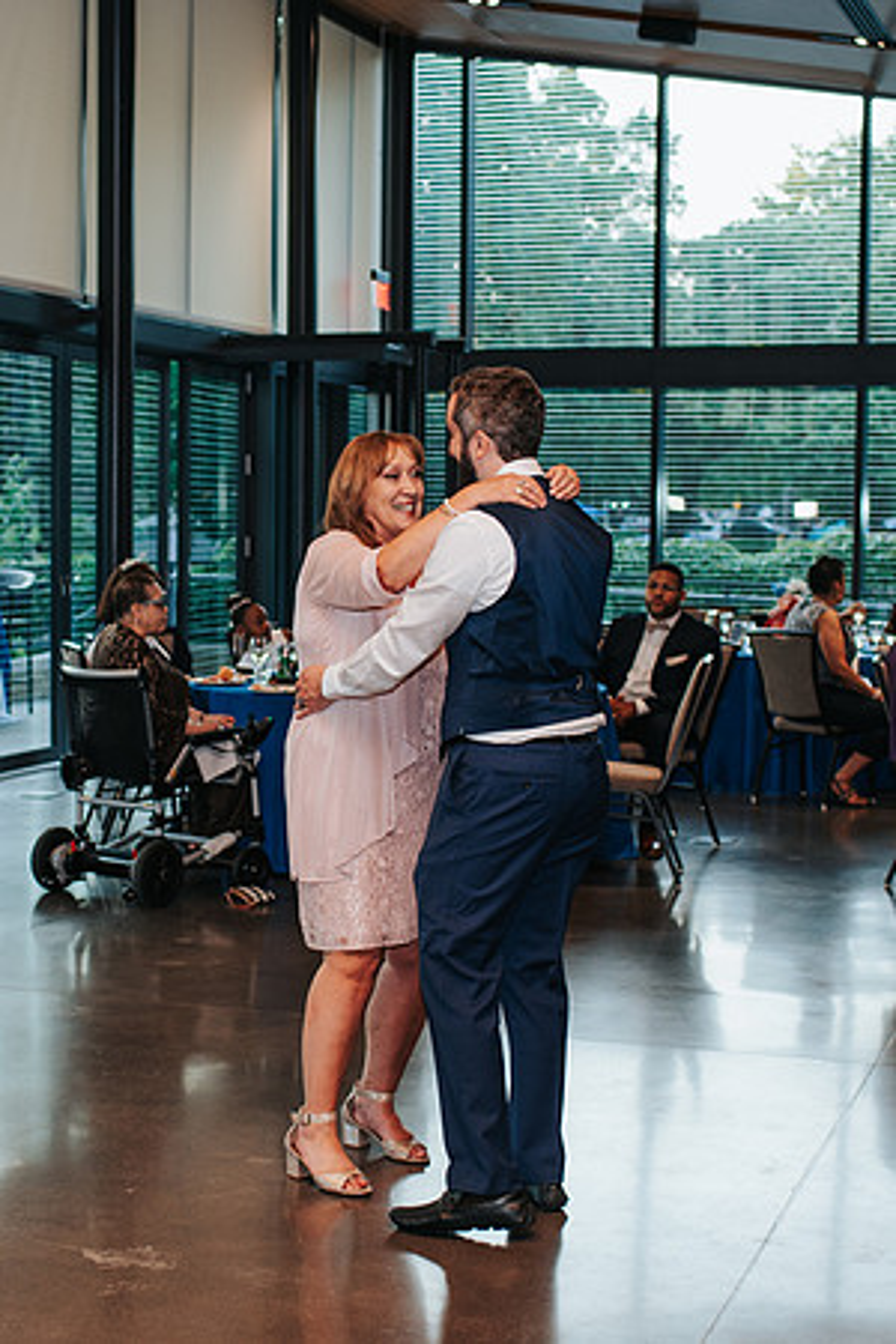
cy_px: 689
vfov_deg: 31.1
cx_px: 227
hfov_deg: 20.9
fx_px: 2413
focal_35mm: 65
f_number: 2.8
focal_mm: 35
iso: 280
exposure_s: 1/160
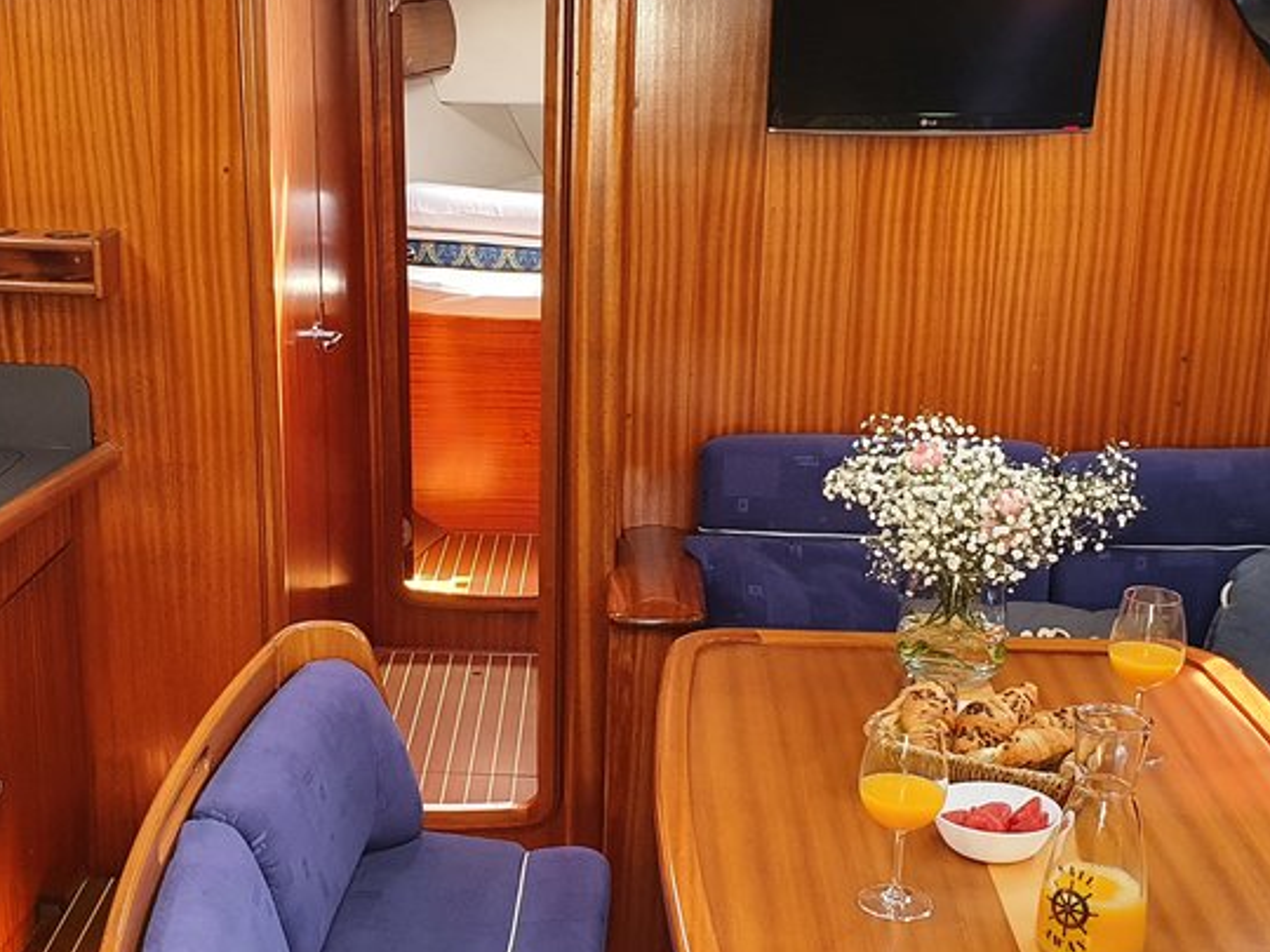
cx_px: 480
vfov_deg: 27.4
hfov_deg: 36.0
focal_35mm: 53
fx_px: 1944
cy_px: 594
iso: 320
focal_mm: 4.32
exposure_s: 1/100
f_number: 2.4
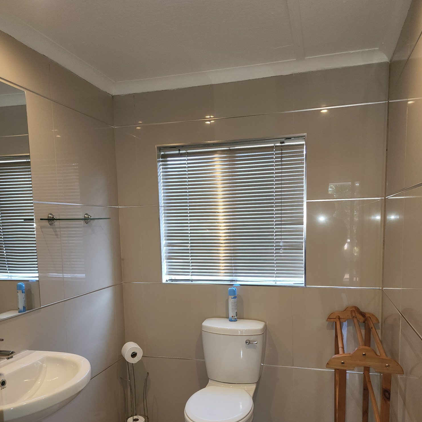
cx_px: 216
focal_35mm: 28
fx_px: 386
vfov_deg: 56.7
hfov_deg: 57.3
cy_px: 262
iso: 125
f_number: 1.8
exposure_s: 1/50
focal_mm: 6.4
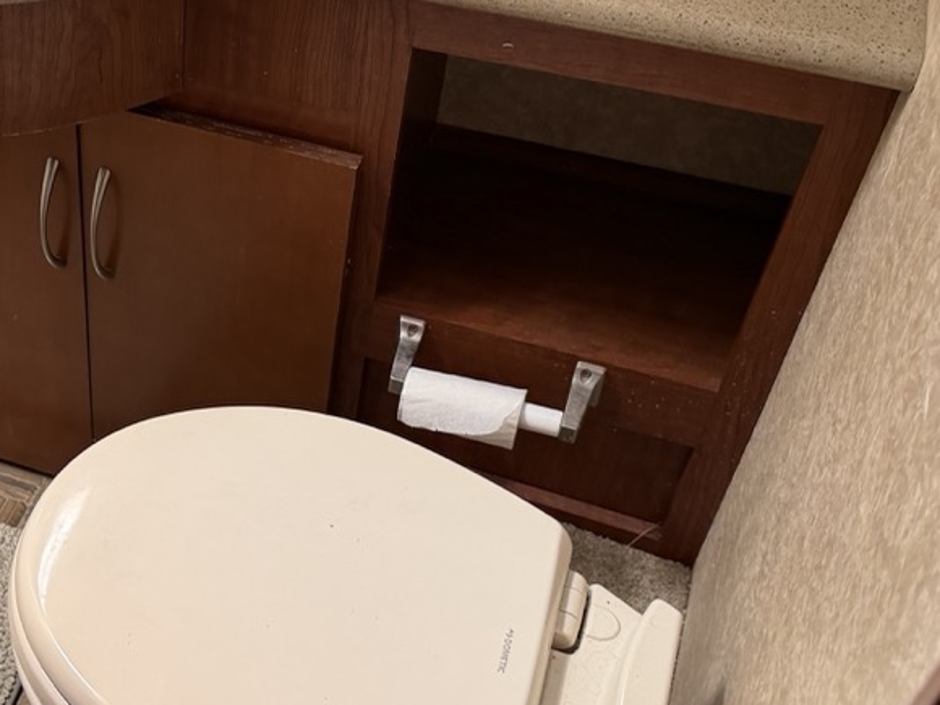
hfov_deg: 33.7
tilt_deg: -43.4
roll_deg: +2.2
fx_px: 1439
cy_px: 305
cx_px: 47
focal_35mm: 53
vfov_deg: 27.5
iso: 200
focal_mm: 6.76
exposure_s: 1/121
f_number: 1.78
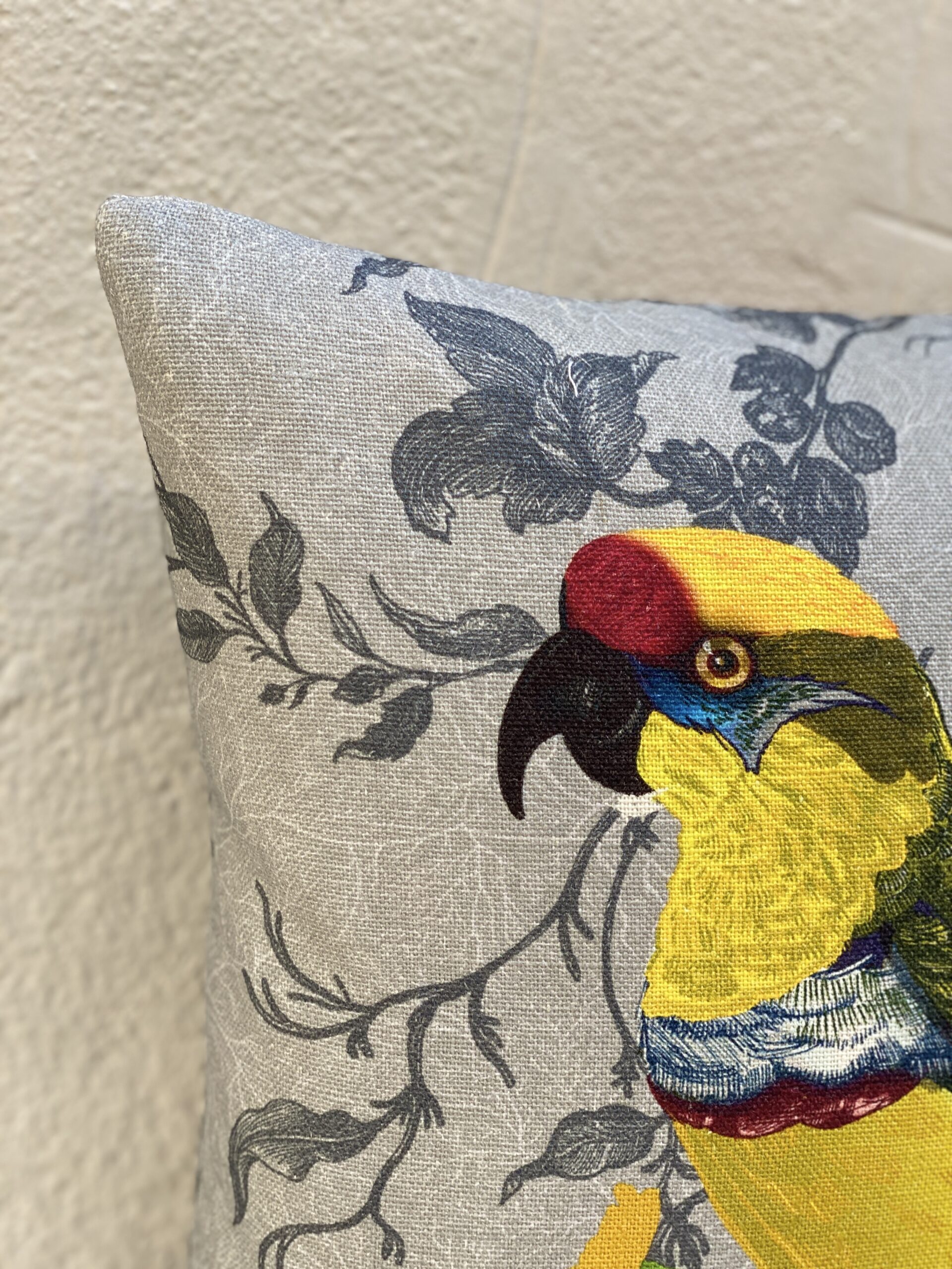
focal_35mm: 52
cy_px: 634
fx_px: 1907
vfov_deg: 36.8
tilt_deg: -17.5
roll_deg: -4.0
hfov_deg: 28.0
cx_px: 476
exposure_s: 1/122
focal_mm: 6
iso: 32
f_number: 2
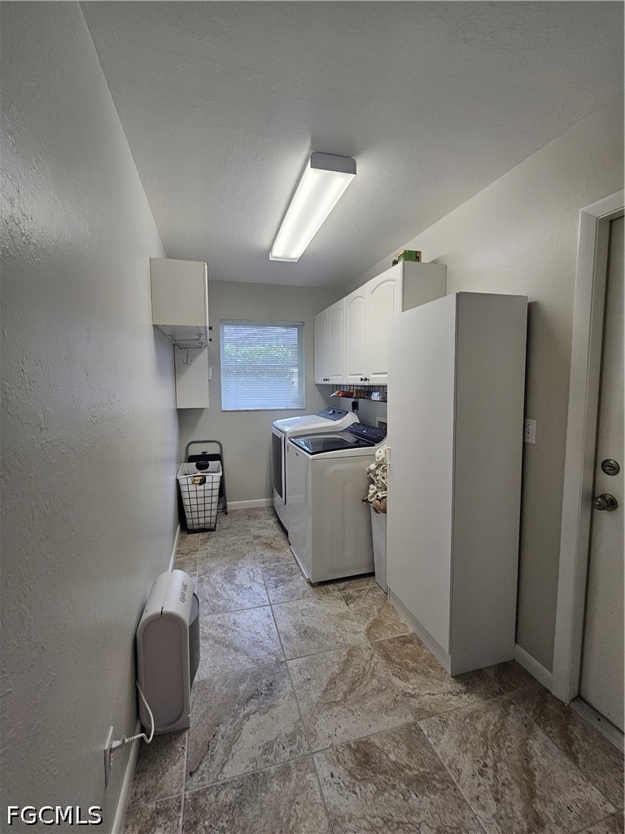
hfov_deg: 89.9
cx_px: 312
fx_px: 313
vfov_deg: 106.2
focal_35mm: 13
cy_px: 417
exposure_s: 1/60
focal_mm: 2.2
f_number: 2.2
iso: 64
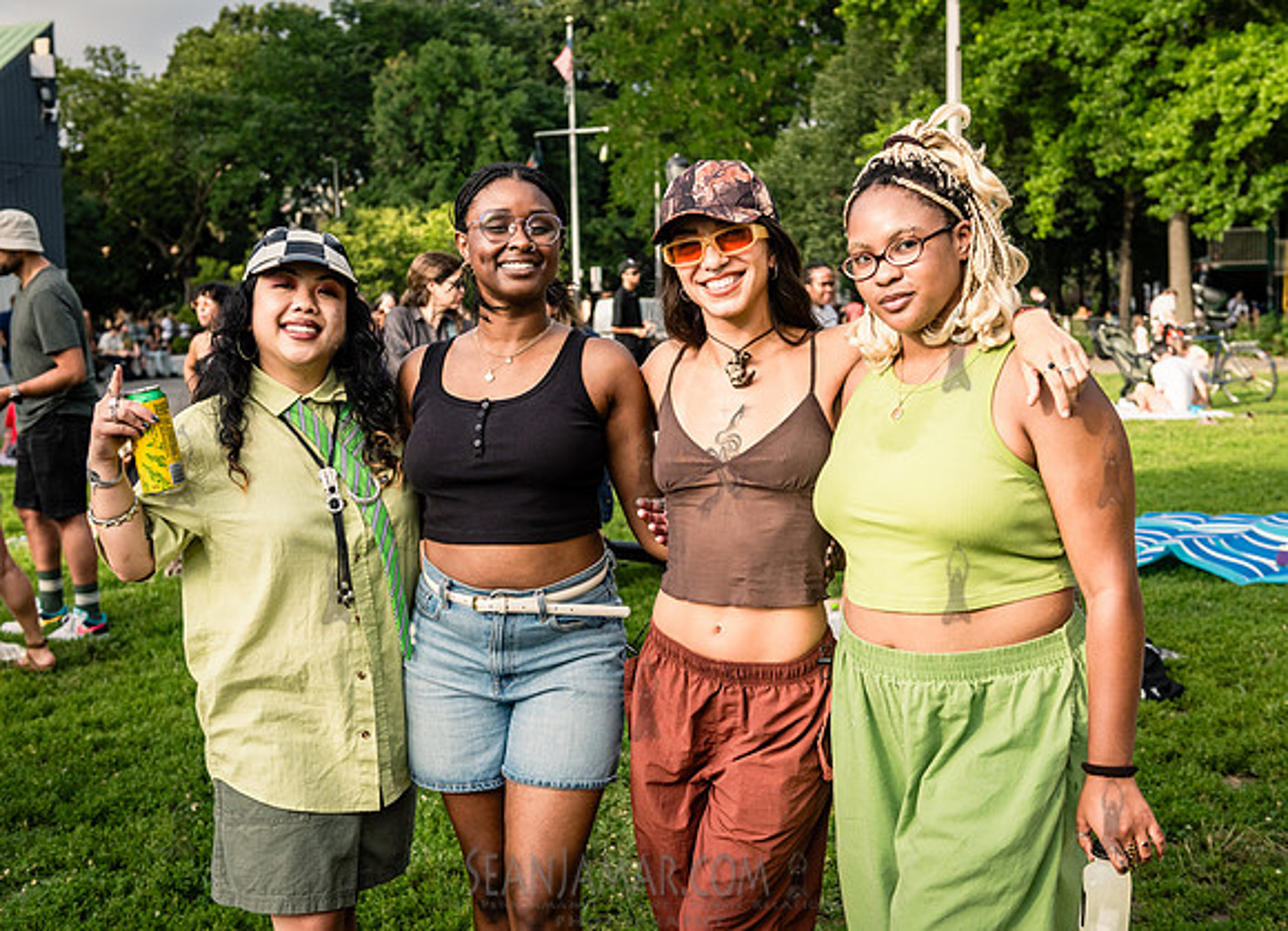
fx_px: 1744
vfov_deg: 29.9
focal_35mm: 47
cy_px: 466
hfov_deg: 40.5
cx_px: 659
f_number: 4
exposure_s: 1/2000
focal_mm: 45
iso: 1000
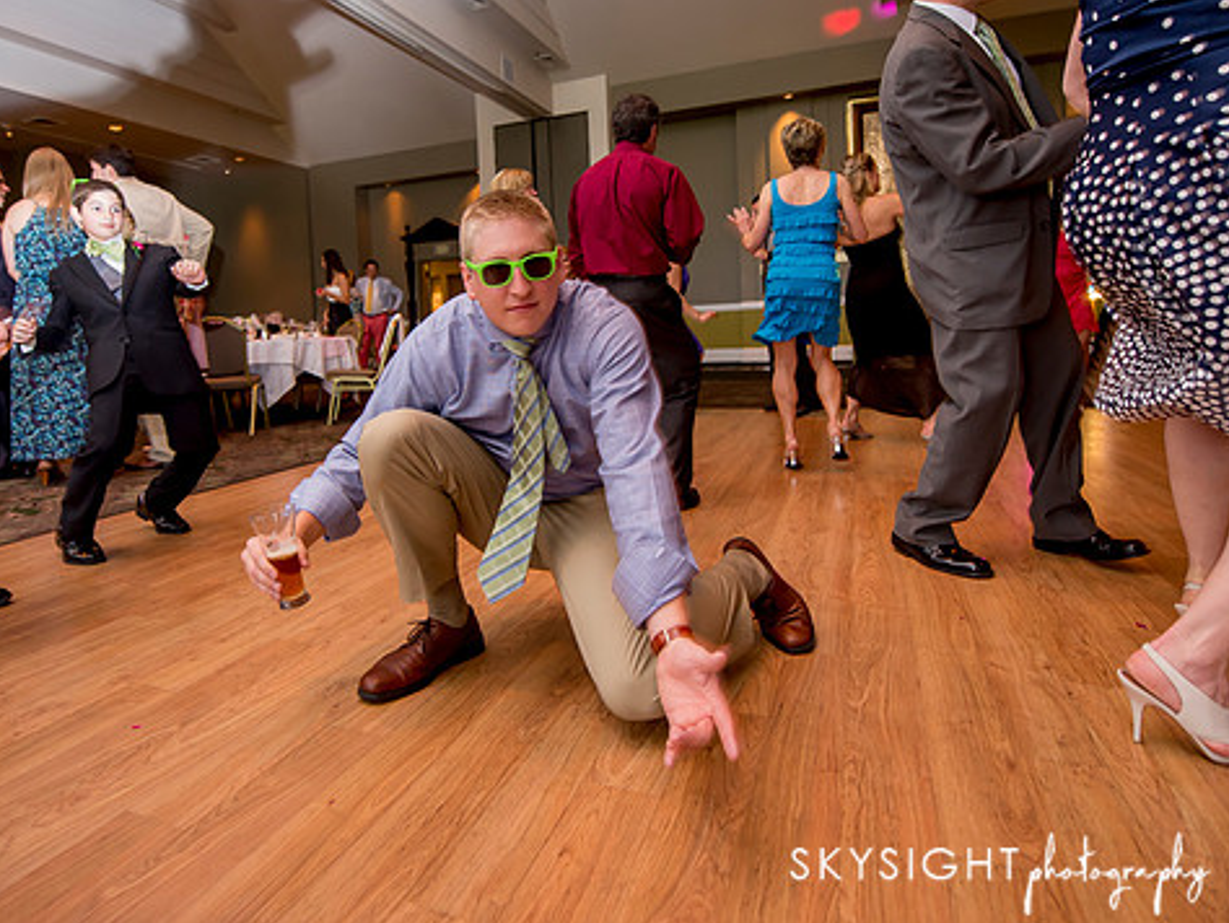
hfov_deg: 81.6
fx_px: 710
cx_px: 566
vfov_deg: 65.4
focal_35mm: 20
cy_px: 370
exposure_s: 1/25
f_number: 2.8
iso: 1600
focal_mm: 14
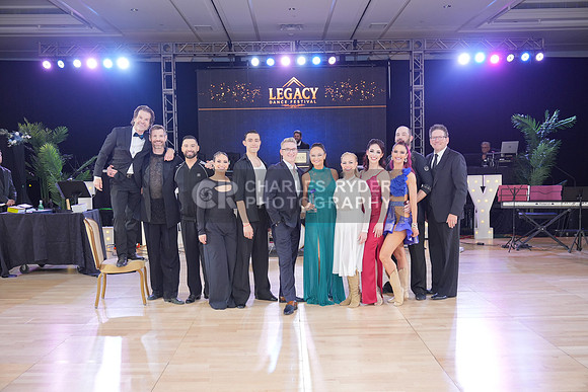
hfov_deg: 57.2
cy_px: 196
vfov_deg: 40.0
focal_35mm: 33
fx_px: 539
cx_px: 294
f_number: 4
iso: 1250
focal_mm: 33
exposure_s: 1/200
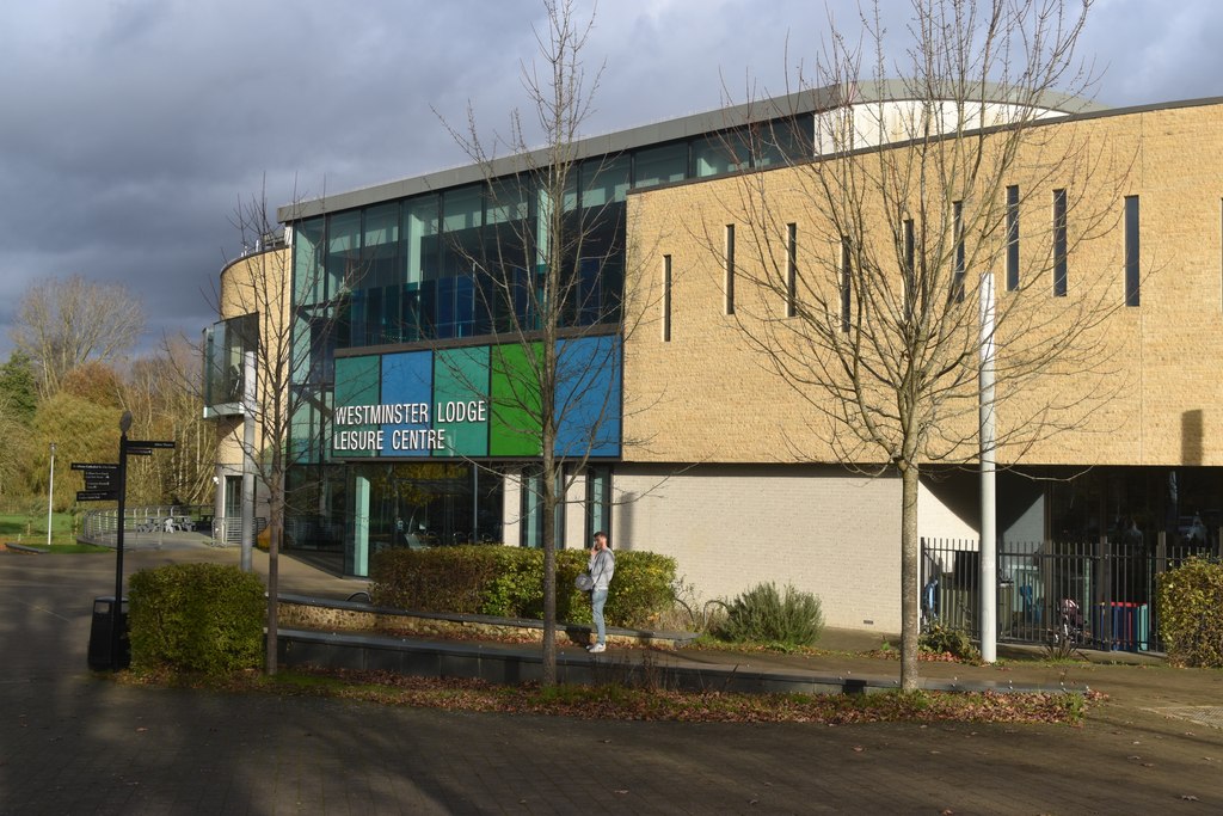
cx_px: 612
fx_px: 1427
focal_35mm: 42
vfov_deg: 31.9
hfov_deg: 46.4
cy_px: 408
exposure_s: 1/250
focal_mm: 28
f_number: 7.1
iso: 200
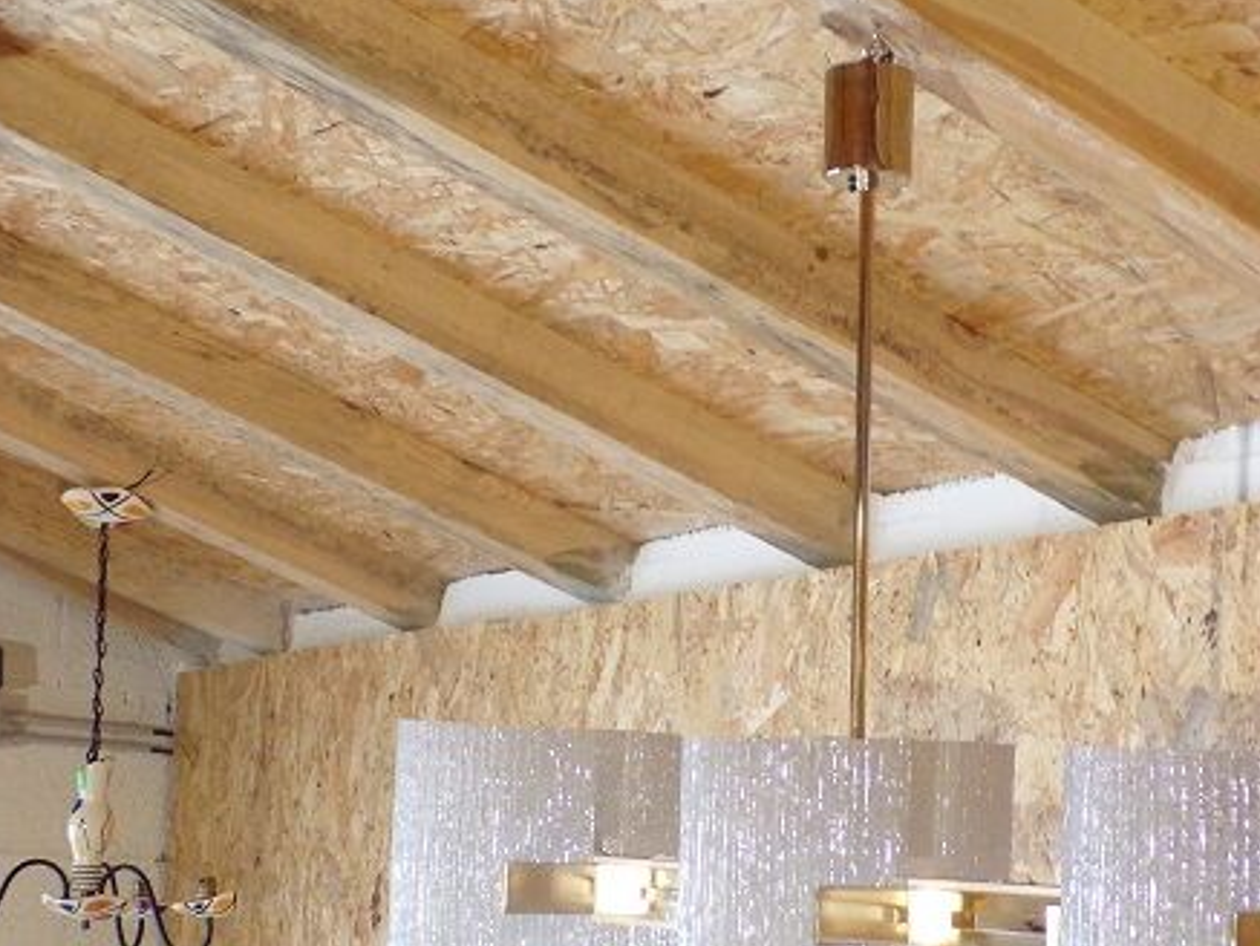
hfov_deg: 30.0
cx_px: 839
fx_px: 2330
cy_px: 609
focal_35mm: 64
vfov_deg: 22.9
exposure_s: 1/17
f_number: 3.4
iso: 525
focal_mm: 7.6
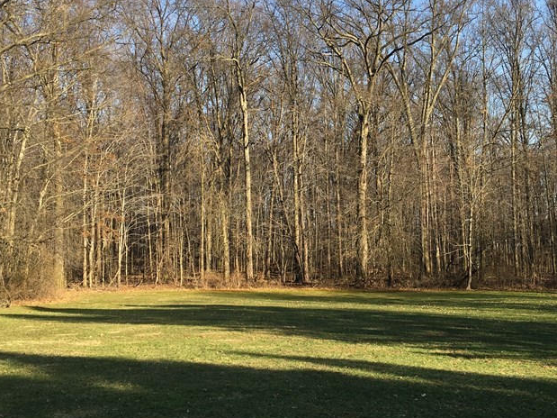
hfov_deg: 39.3
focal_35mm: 48
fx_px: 772
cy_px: 200
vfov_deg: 30.3
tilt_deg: +5.6
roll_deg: +2.9
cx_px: 356
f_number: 2.2
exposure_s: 1/646
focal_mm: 4.15
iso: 25
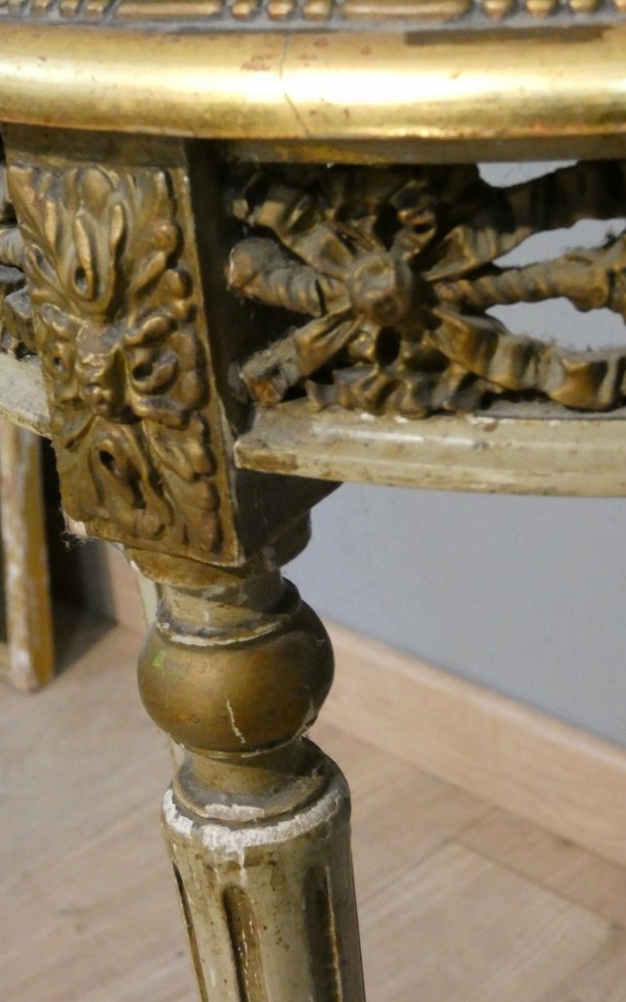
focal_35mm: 75
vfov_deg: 27.5
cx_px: 296
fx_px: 2048
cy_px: 499
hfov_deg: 17.4
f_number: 4.3
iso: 1250
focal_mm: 12.5
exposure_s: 1/125
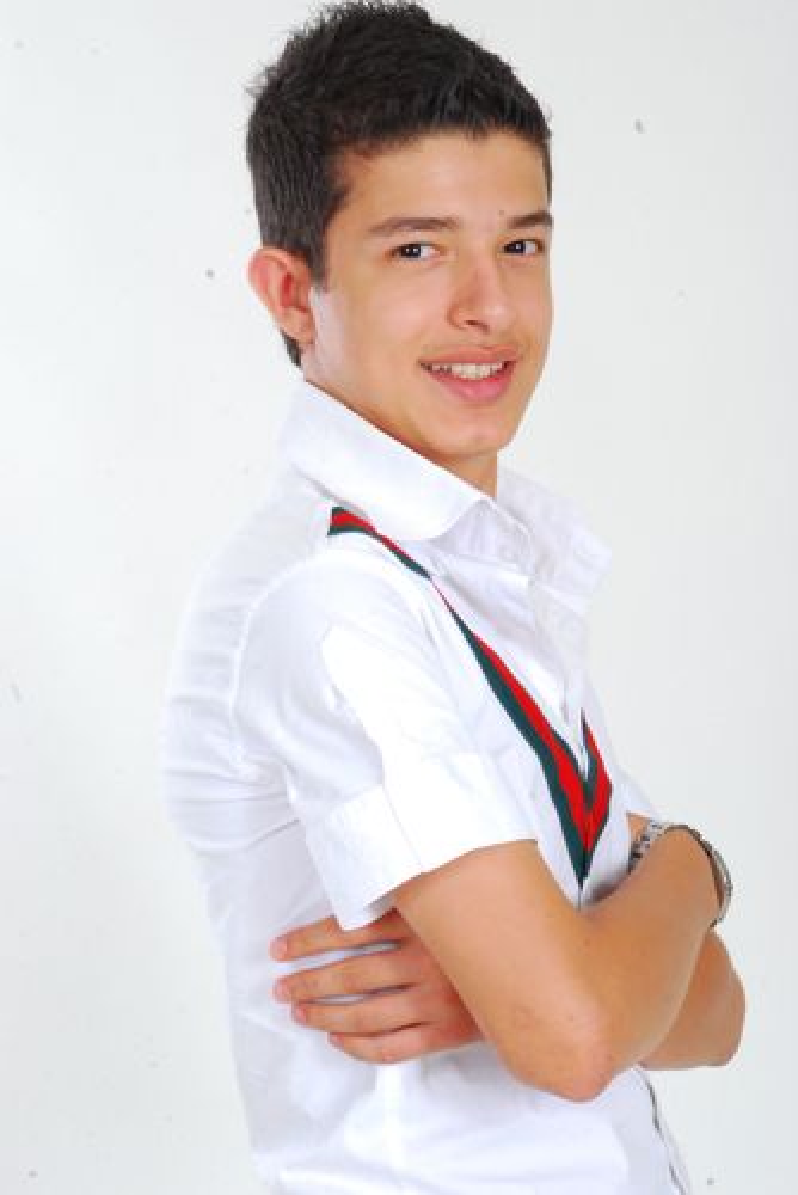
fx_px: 3984
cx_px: 399
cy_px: 598
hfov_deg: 11.4
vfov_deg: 17.1
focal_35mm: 120
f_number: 22
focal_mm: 80
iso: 1250
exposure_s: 1/100
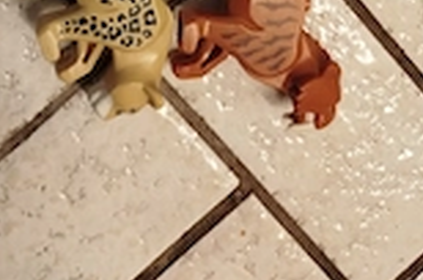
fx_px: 762
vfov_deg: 16.9
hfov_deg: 30.7
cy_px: -239
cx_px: 135
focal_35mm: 65
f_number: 1.7
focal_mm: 5.31
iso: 200
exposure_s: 1/33
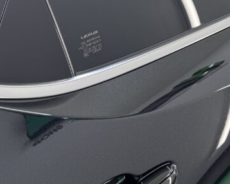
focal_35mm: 67
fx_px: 456
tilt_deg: -18.0
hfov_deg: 28.0
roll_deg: -0.7
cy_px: -36
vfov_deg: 21.2
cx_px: 168
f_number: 1.78
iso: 80
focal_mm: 6.76
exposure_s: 1/100
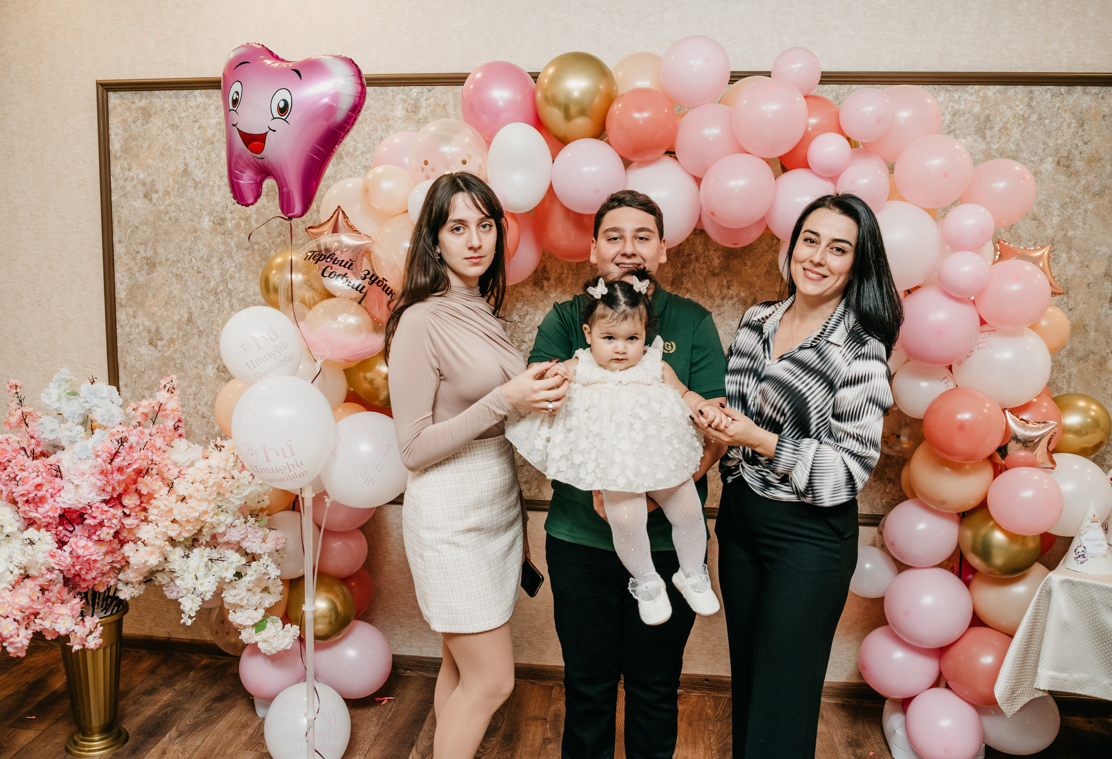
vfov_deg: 42.4
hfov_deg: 59.2
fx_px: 978
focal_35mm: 31
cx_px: 512
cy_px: 391
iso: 250
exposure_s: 1/160
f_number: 4
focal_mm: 28
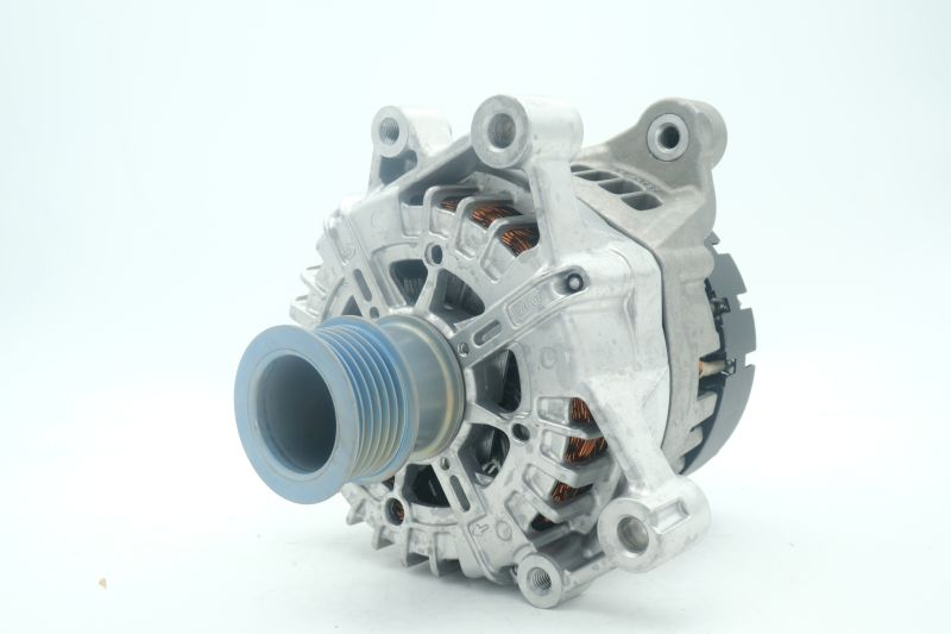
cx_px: 476
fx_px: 1004
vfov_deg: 35.0
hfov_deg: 50.7
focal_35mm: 38
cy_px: 317
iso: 200
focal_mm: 25.6
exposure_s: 1/20
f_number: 11
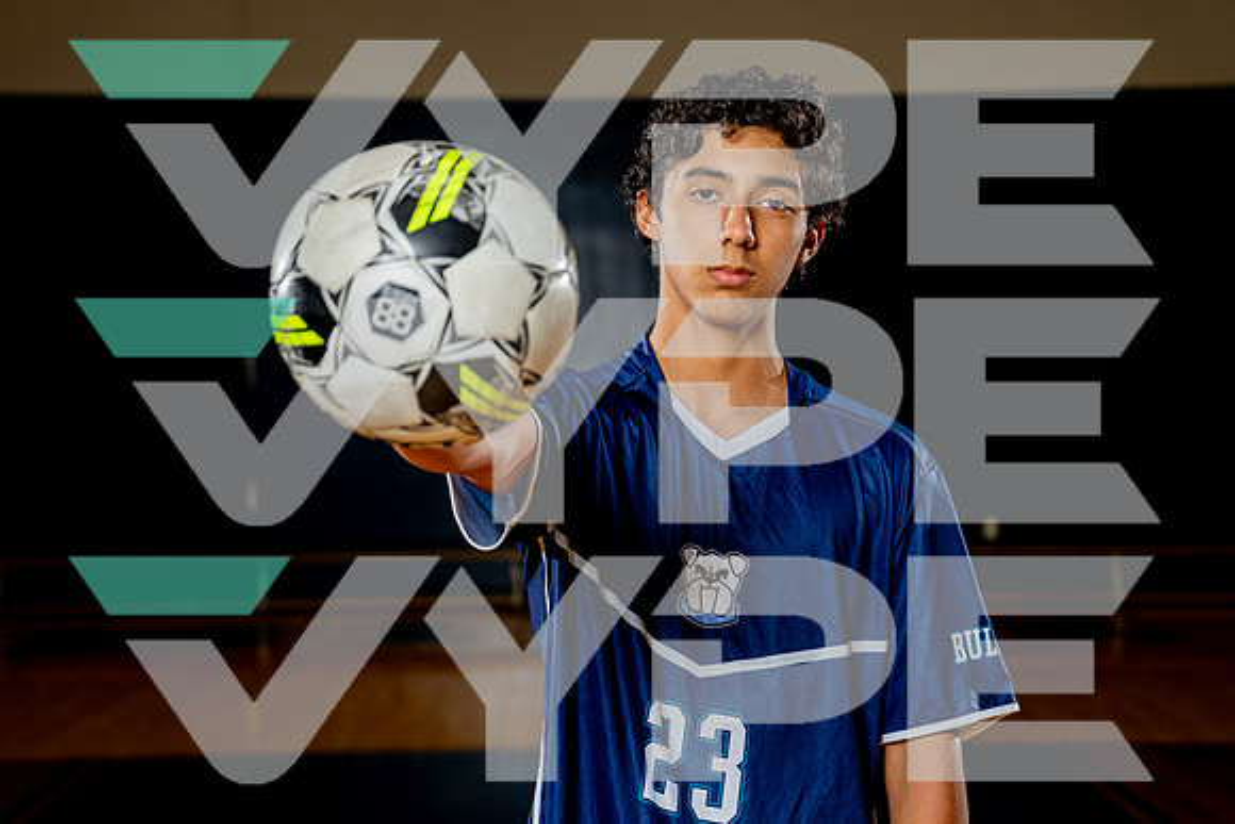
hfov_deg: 27.8
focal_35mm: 73
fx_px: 2499
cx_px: 618
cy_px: 412
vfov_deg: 18.7
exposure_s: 1/250
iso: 100
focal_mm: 70
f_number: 4
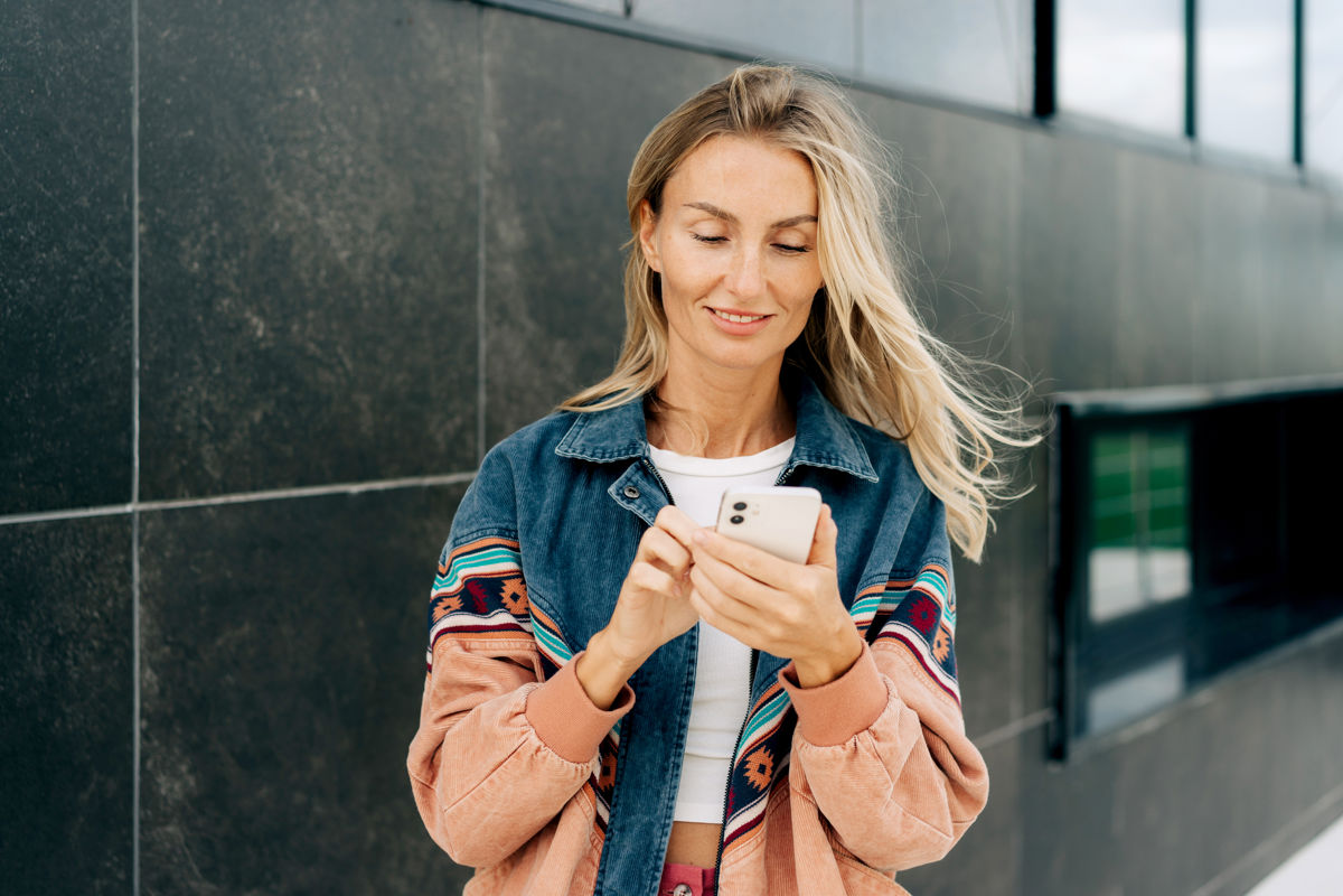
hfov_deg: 36.2
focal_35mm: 55
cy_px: 448
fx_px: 2052
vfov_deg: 24.6
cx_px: 672
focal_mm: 55
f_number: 2.8
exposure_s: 1/500
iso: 125
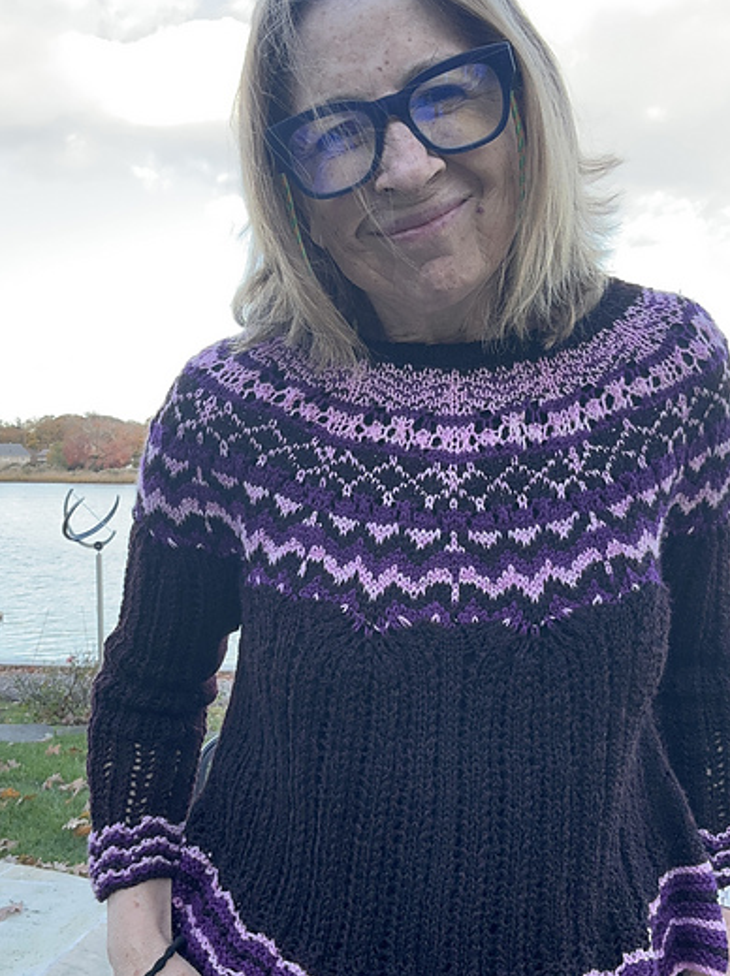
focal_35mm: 37
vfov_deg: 50.1
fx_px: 1043
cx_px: 373
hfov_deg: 38.6
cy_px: 547
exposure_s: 1/121
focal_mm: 2.69
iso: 40
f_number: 1.9
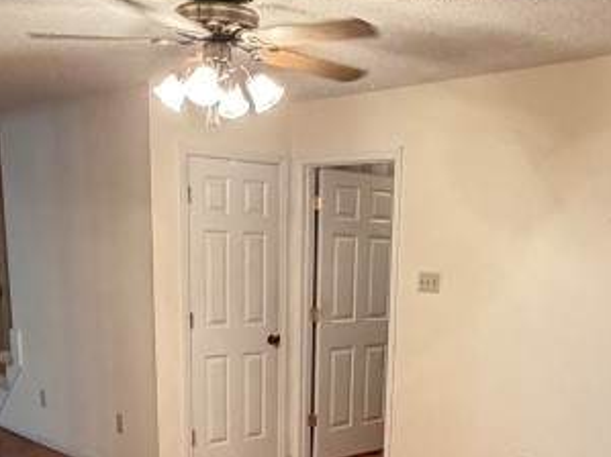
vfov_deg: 28.4
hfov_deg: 39.5
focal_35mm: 48
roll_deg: -0.9
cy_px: 459
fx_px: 847
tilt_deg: -14.4
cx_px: 358
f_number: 2.2
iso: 800
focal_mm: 2.22
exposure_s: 1/60
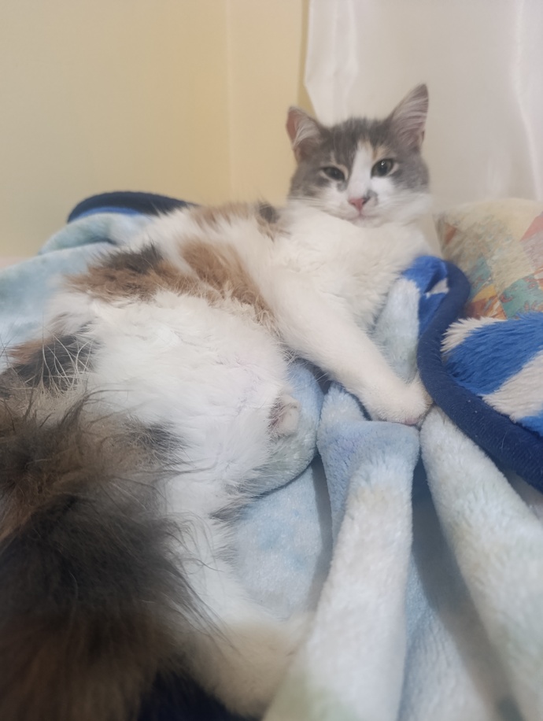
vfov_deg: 73.8
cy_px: 360
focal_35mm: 23
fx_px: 480
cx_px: 272
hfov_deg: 59.0
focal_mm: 6.14
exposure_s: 1/25
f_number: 1.6
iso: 1600
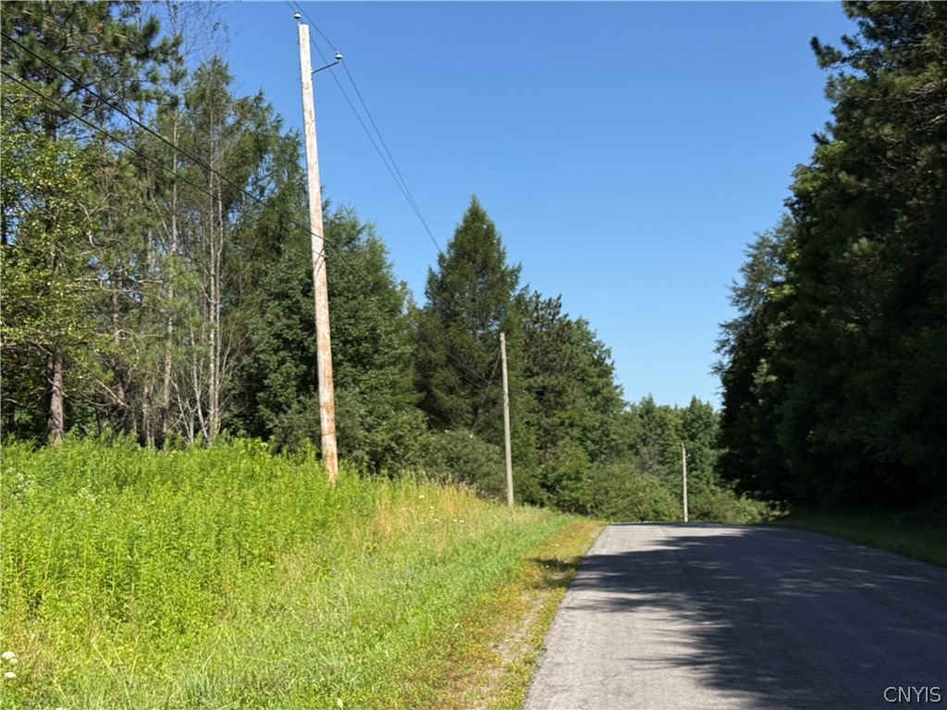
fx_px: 1313
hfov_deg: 39.7
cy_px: 355
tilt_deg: +6.6
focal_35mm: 48
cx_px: 474
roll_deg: +0.3
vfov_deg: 30.3
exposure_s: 1/7143
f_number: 1.78
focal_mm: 6.76
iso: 64
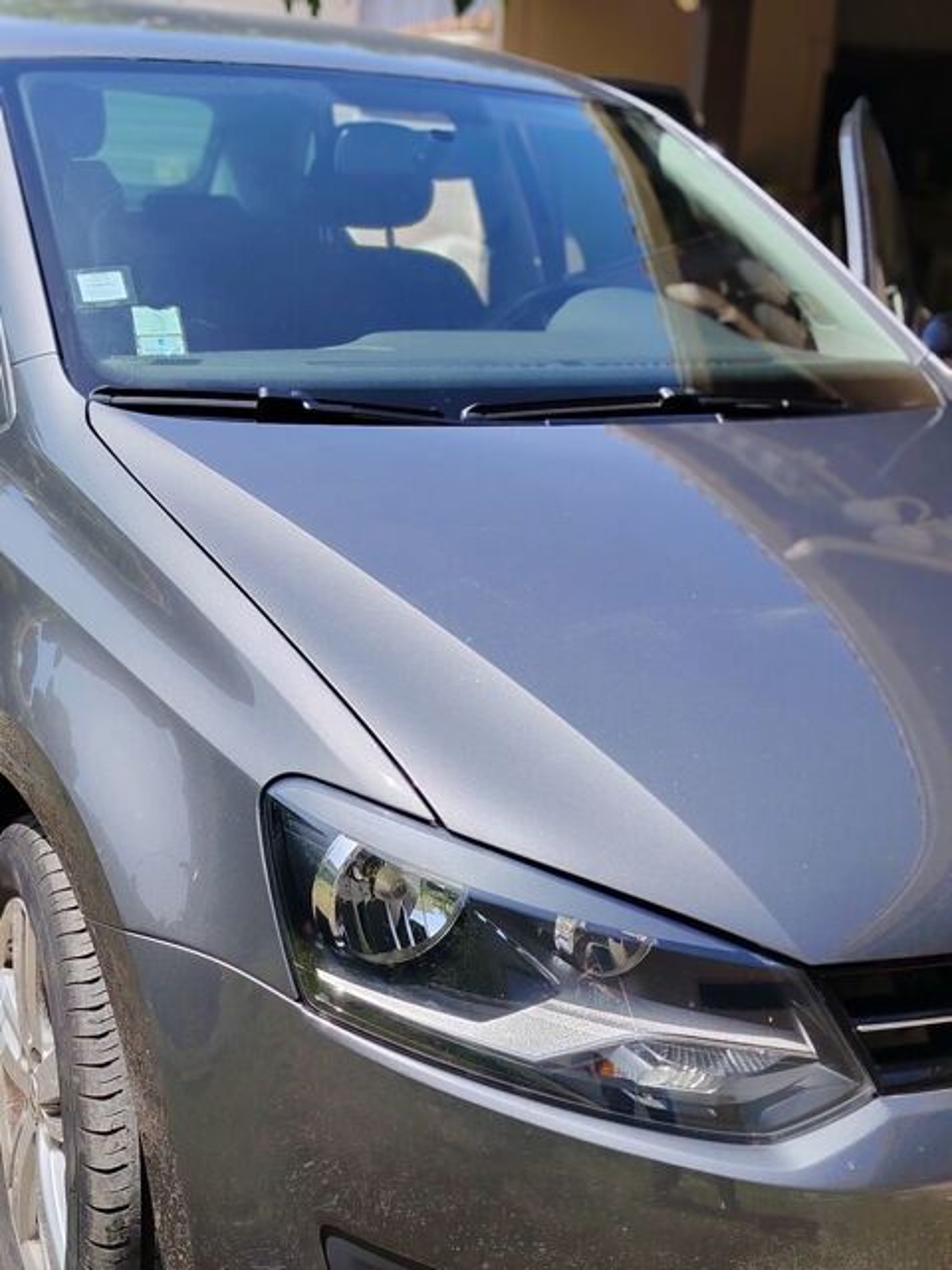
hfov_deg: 30.9
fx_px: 1723
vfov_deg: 40.4
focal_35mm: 47
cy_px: 635
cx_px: 476
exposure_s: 1/993
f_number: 4
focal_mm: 5.25
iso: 100
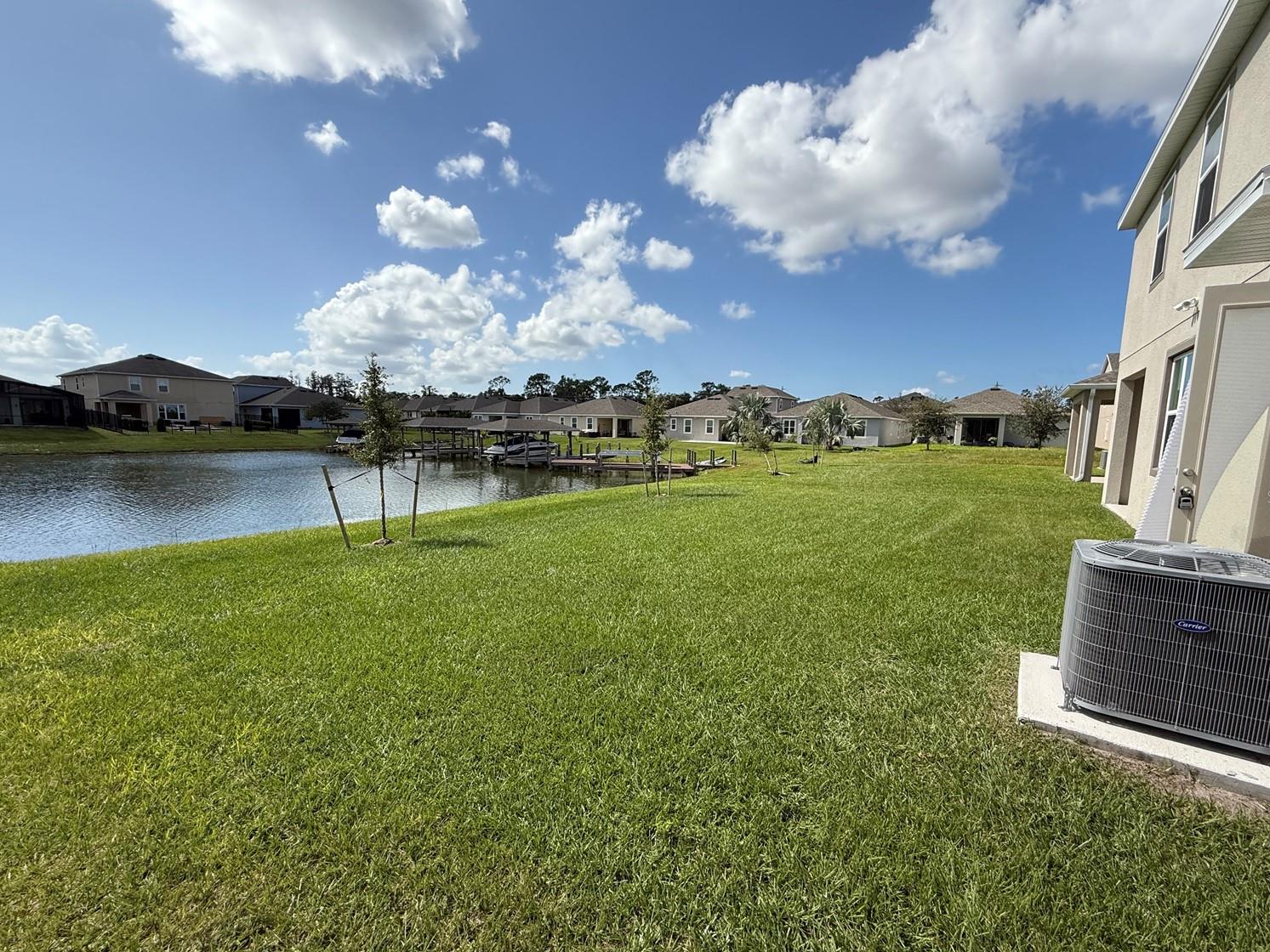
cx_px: 667
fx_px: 550
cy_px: 496
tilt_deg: -7.7
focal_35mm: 15
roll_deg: -1.5
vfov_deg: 81.7
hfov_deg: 98.1
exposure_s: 1/2717
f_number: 2.2
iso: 50
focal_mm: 2.22
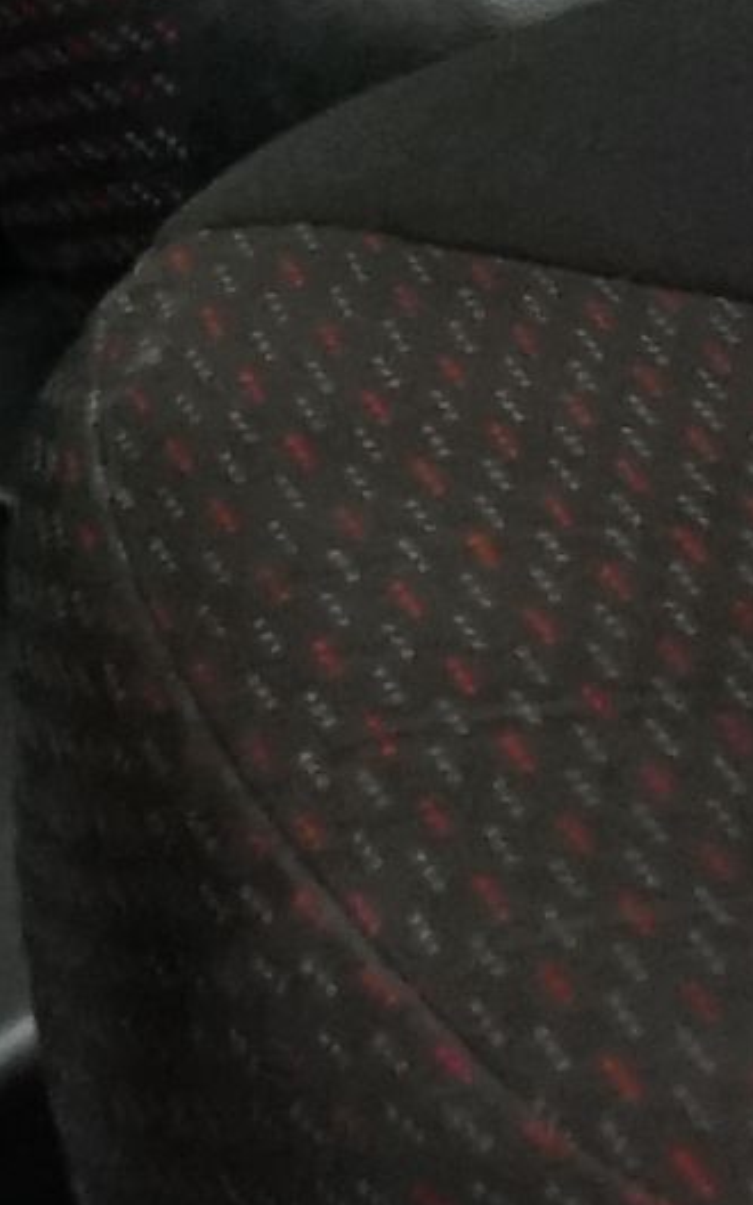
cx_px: 2389
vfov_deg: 6.2
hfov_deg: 3.9
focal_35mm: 324
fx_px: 10638
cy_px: -1509
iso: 2500
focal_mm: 28
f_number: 3.5
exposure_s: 1/160
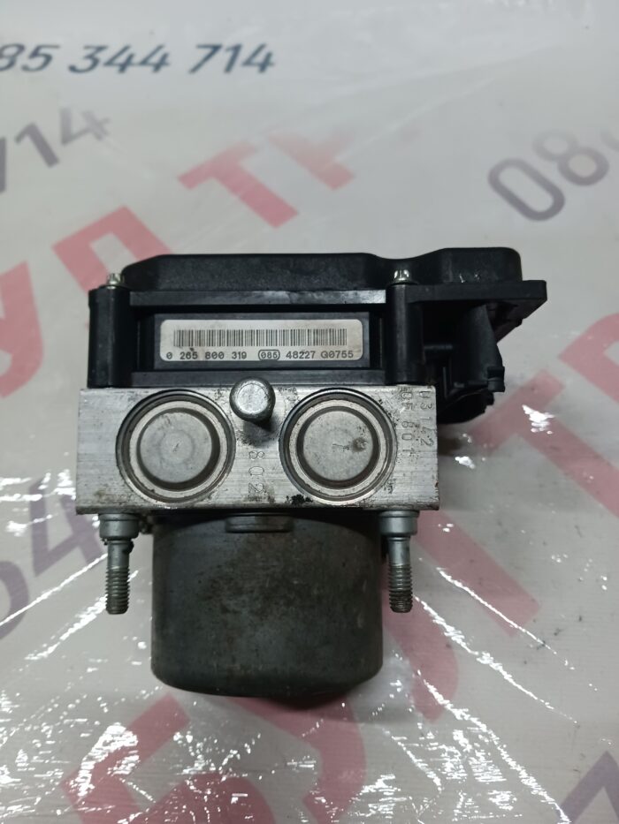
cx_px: 310
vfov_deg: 65.3
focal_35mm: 27
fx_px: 644
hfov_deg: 51.4
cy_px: 412
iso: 250
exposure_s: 1/30
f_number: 1.8
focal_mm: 4
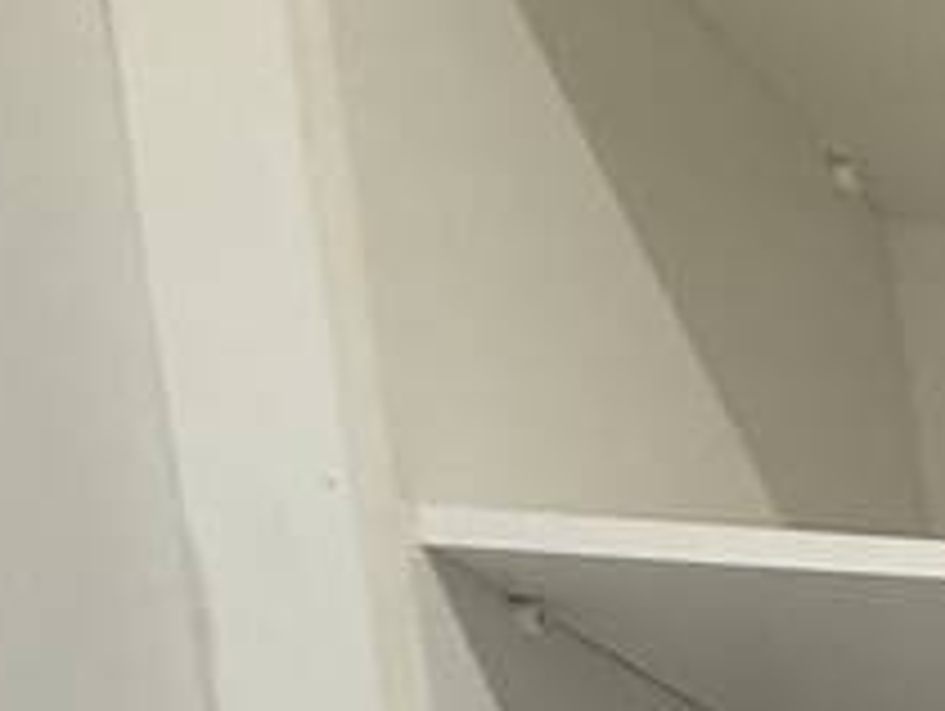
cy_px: 1634
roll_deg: +2.6
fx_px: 2624
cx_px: 3100
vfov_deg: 12.5
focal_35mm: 96
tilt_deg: -3.9
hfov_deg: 10.4
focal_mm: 2.22
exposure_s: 1/60
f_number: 2.2
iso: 200
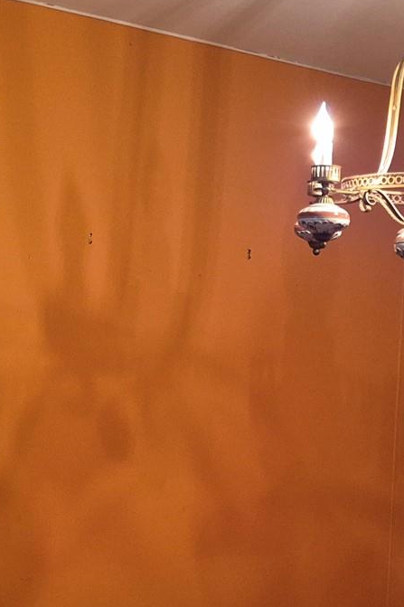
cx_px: 309
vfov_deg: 26.8
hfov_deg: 18.5
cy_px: 541
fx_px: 1229
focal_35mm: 73
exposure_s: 1/120
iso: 640
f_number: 1.8
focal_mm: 5.4
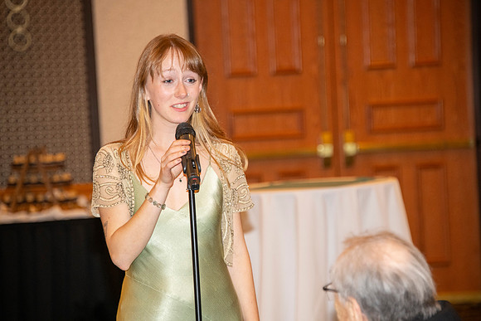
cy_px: 160
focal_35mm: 210
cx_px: 240
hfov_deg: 9.8
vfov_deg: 6.5
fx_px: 2806
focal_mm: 210
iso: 2000
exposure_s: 1/60
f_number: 5.6
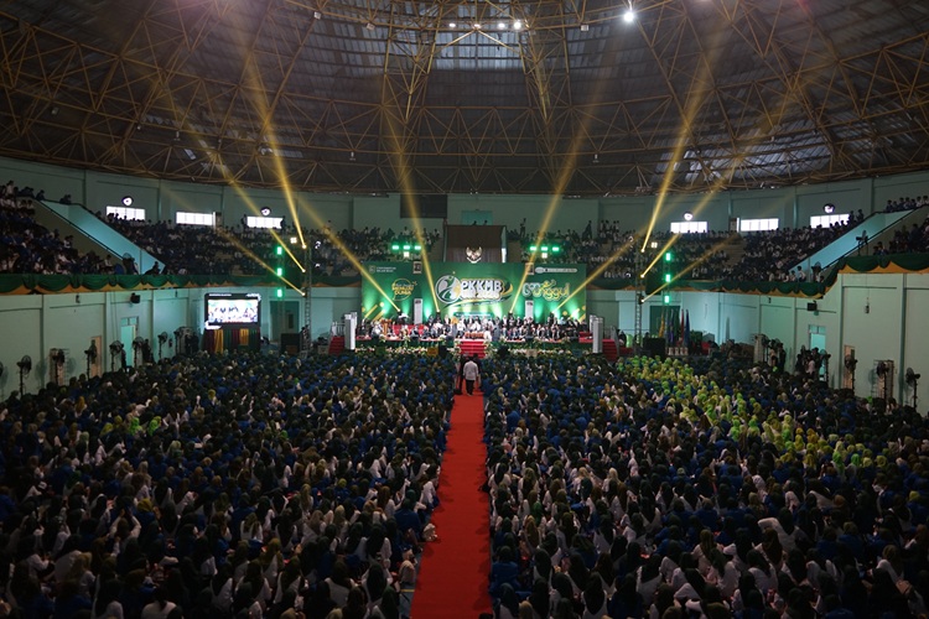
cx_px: 464
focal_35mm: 28
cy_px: 310
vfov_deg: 46.4
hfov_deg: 65.5
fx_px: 722
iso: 1000
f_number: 2.8
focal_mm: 28
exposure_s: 1/80
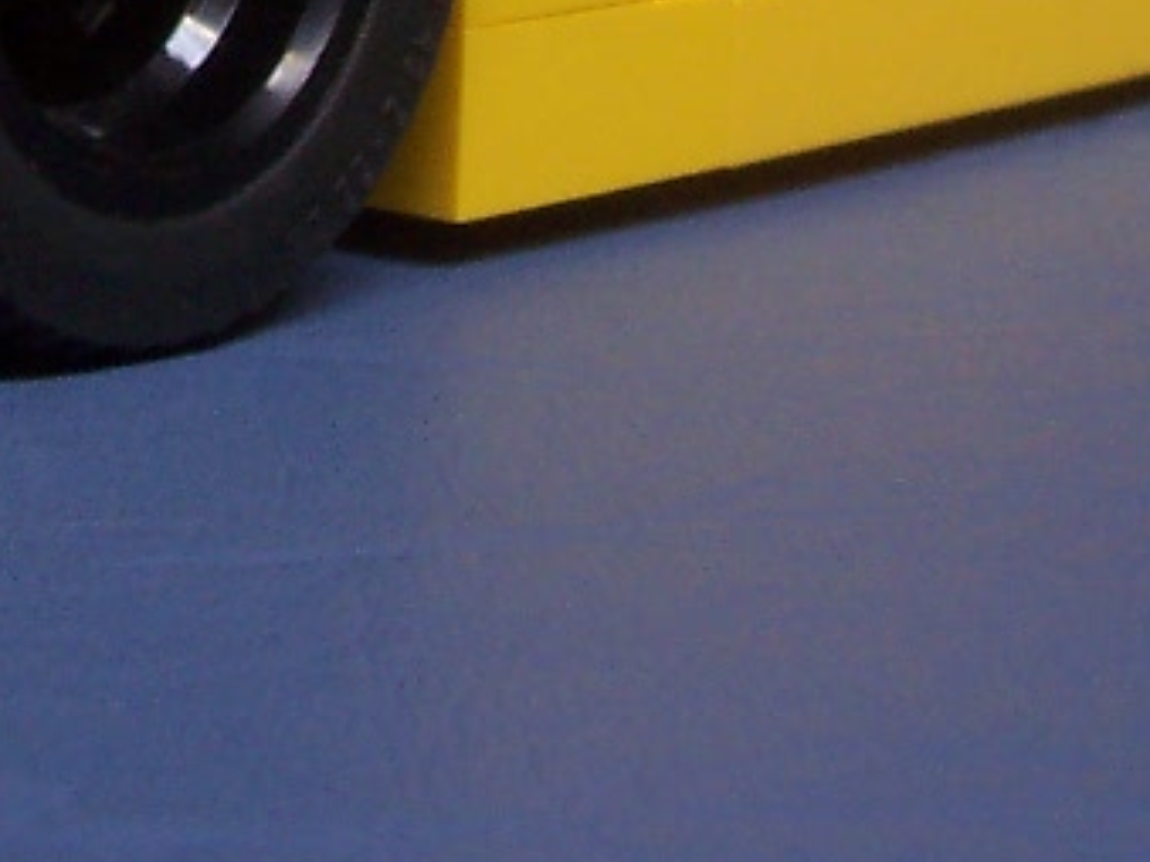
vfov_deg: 10.9
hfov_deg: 14.8
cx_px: -58
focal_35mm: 131
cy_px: -390
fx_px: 4350
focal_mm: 5.6
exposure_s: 1/30
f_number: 2.8
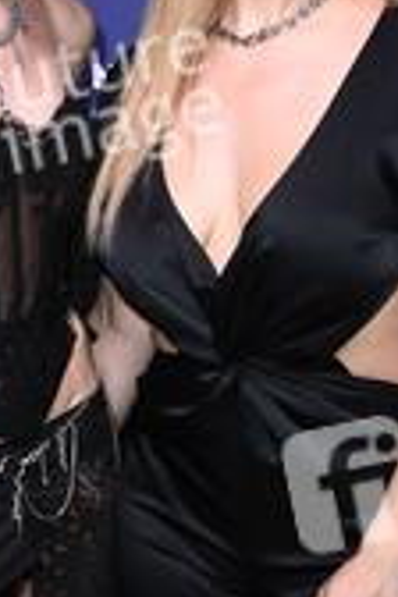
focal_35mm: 100
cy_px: 291
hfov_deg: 13.7
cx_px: 142
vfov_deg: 20.4
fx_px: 1658
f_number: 5.6
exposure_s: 1/250
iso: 800
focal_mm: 42
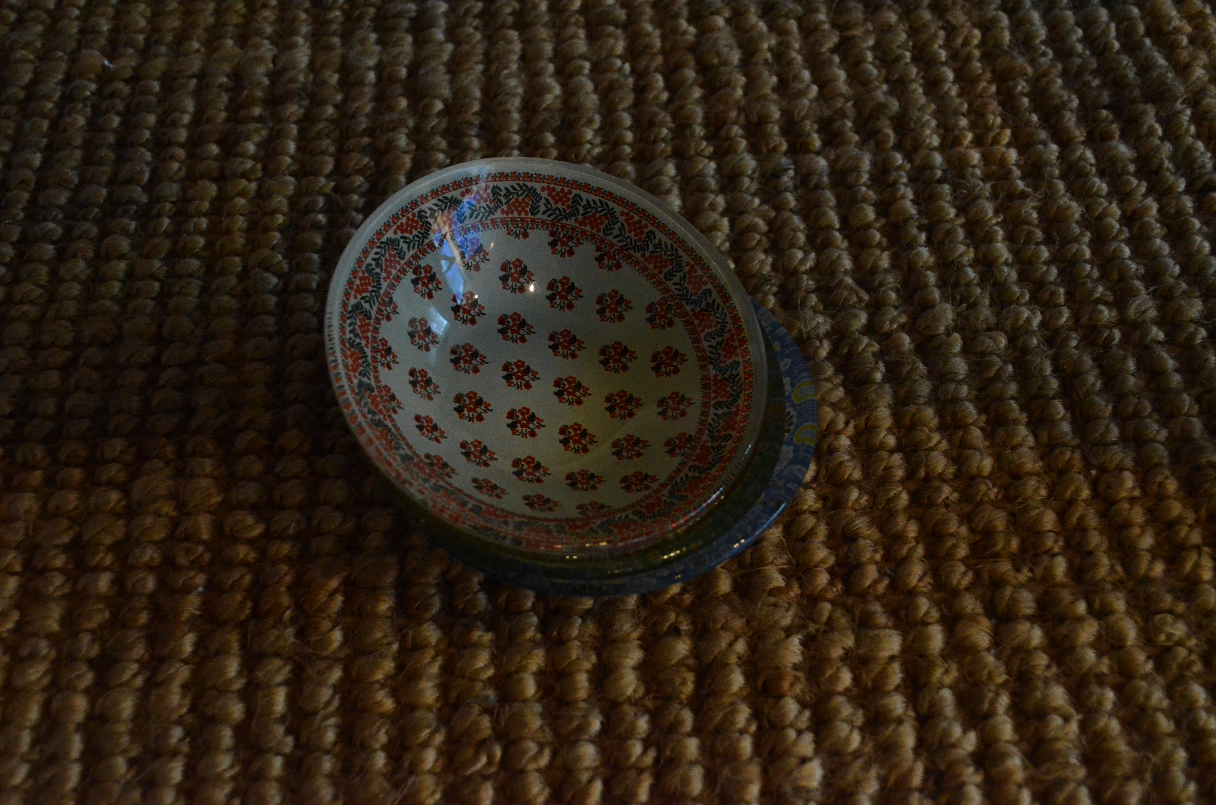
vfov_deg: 34.1
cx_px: 608
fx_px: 1315
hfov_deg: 49.6
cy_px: 402
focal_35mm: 39
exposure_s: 1/125
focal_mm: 26
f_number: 5.6
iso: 6400
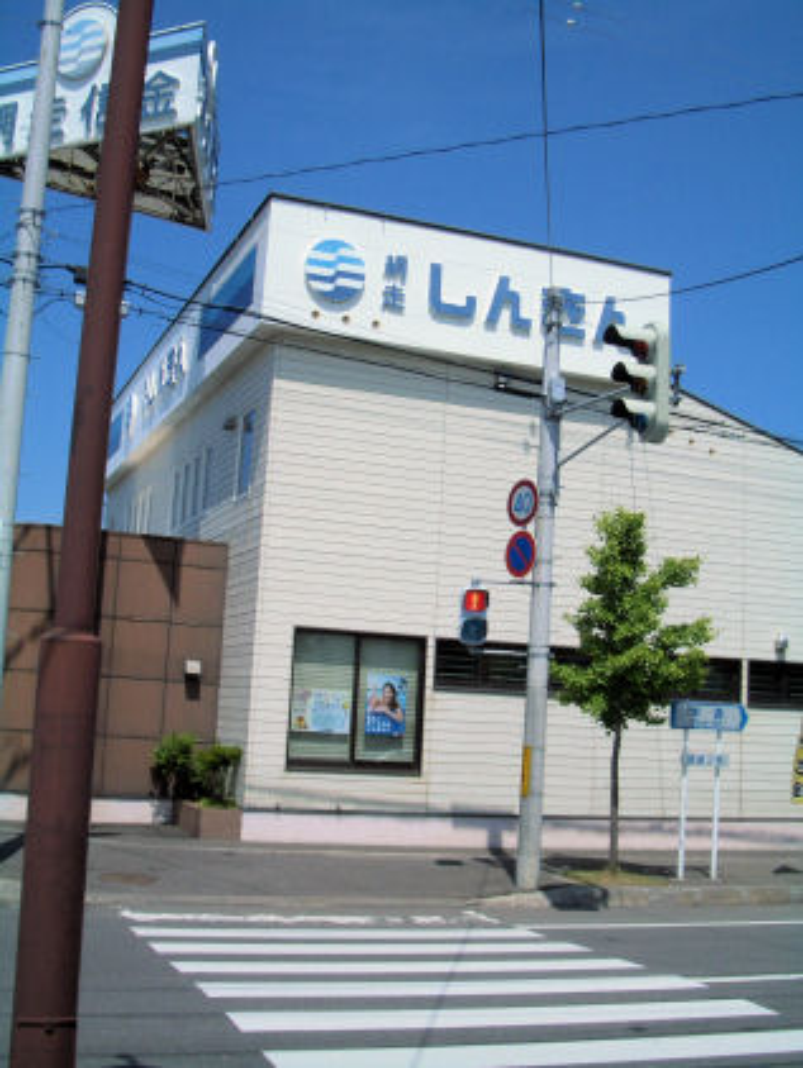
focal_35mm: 41
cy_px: 534
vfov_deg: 45.8
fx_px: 1267
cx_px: 402
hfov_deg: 35.2
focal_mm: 6.8
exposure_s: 1/1600
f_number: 4.6
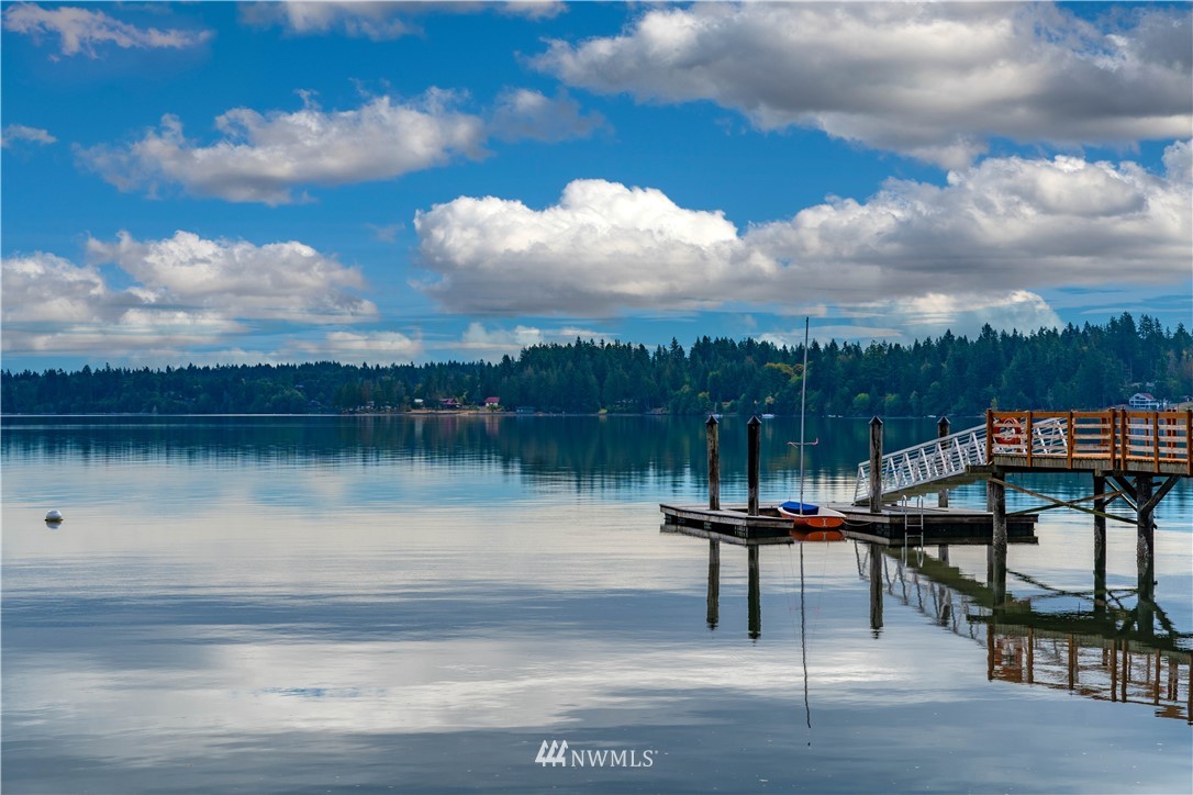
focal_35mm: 70
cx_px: 596
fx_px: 2320
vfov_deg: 19.5
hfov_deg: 28.8
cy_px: 398
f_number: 7.1
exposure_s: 1/200
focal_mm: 70
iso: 100
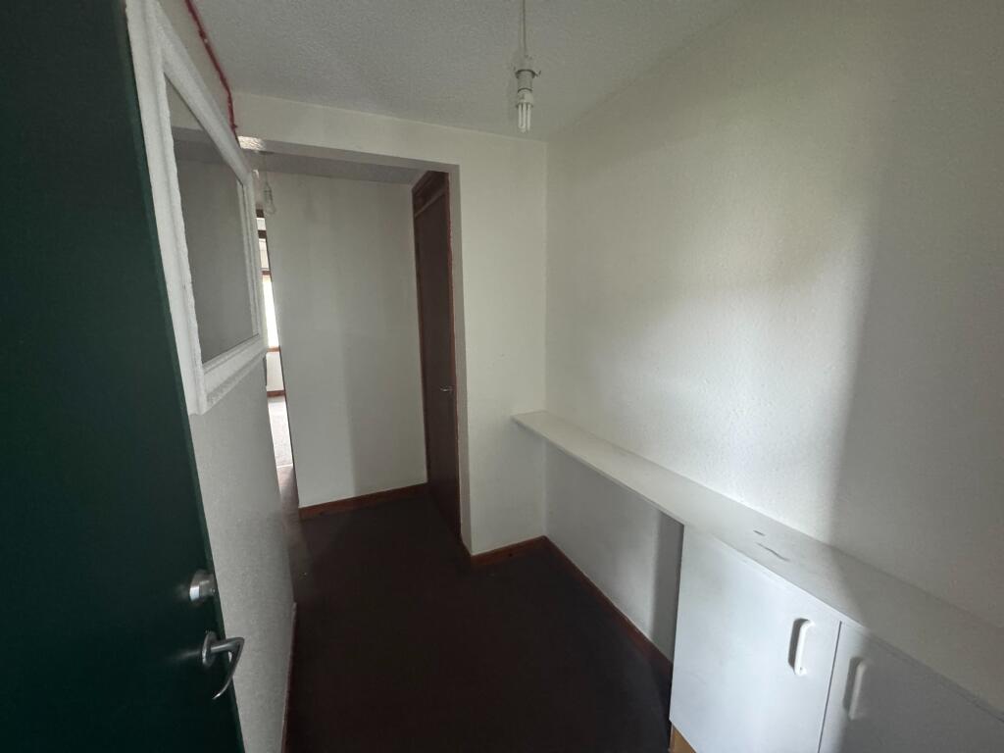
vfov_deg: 85.7
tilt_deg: -12.0
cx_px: 502
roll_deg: +0.9
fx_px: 406
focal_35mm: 14
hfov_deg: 102.1
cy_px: 376
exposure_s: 1/60
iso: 800
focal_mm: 2.22
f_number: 2.2
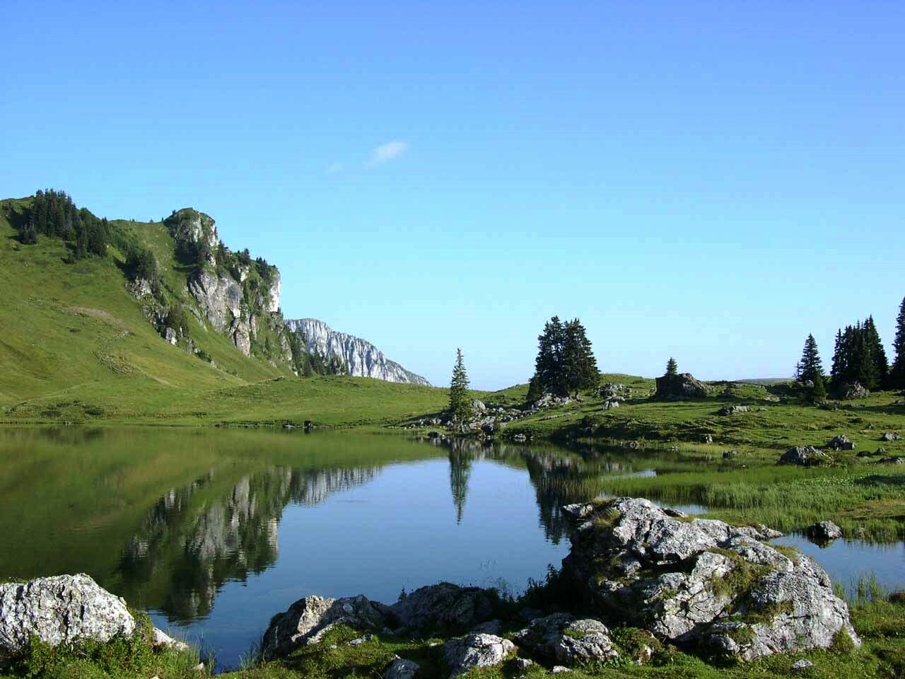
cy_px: 340
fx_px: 993
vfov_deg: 37.7
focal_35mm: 38
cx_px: 452
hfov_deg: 49.0
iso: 100
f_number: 7.6
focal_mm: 8
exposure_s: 1/172
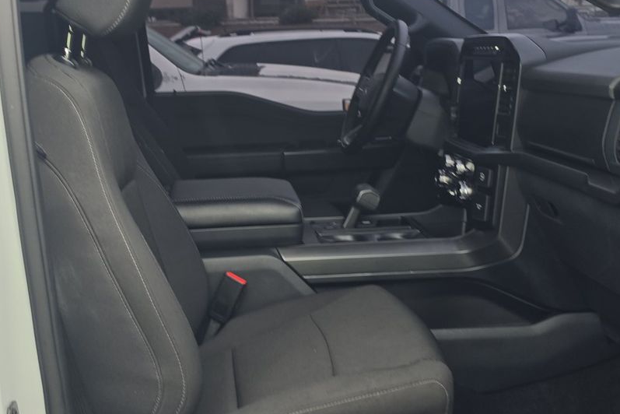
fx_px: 827
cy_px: 197
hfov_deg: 41.1
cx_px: 299
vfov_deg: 28.1
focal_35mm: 48
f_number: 1.4
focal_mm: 6.5
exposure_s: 1/149
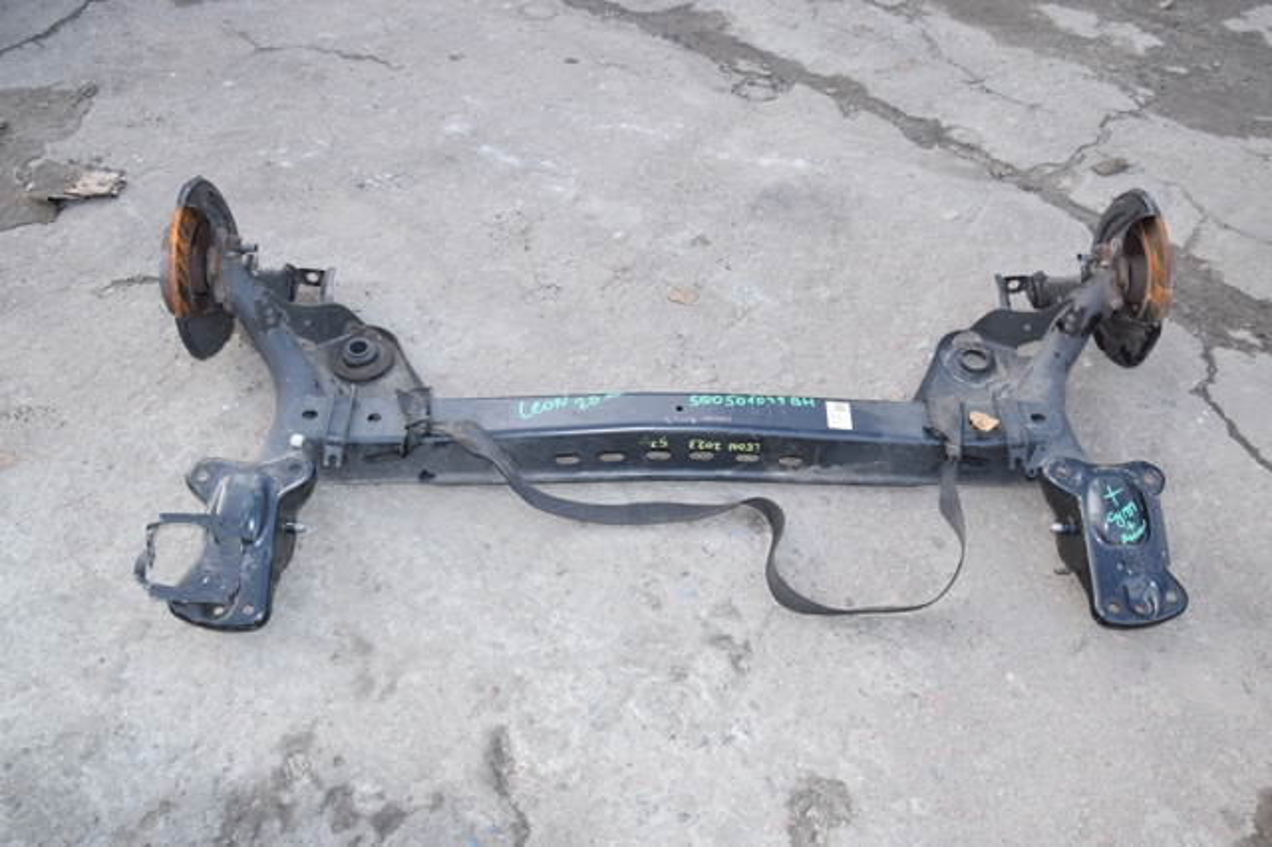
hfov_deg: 57.2
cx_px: 636
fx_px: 1165
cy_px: 424
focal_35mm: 33
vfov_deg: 39.9
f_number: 6.3
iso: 800
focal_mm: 22
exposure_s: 1/200
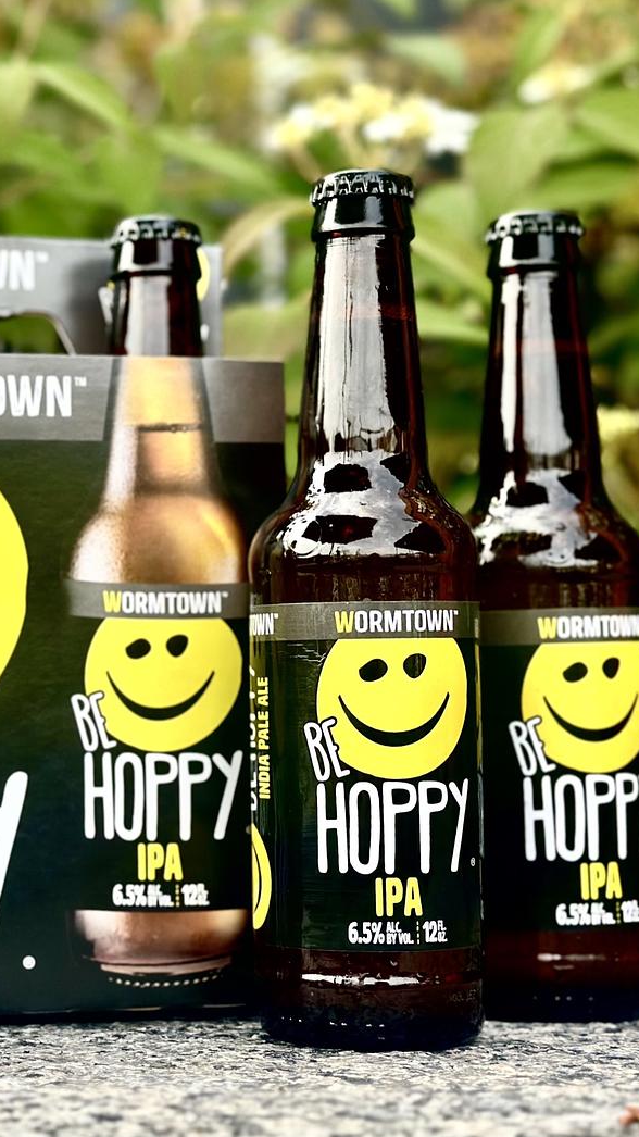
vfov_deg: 30.2
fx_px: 2110
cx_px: 7
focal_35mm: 70
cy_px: 568
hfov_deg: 16.9
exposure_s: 1/762
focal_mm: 6.86
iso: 80
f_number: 1.78
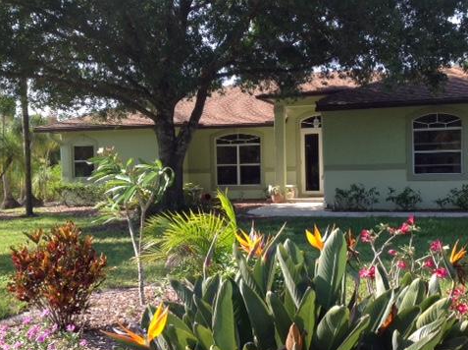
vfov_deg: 30.8
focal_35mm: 47
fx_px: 634
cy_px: 187
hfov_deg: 40.3
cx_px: 280
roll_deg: +0.0
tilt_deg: -2.2
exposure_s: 1/560
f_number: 2.4
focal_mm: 4.28
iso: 50
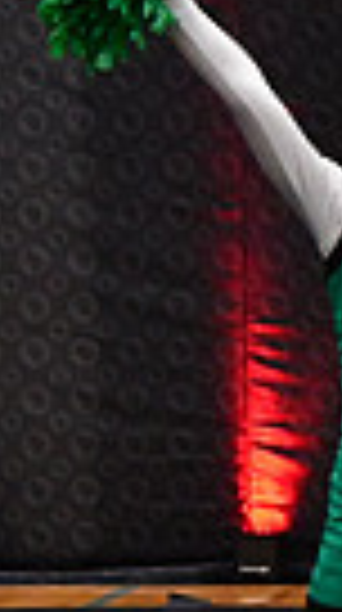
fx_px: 10661
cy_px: 272
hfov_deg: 1.8
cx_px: 1228
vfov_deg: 3.3
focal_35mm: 658
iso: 4000
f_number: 3.5
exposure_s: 1/500
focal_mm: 98
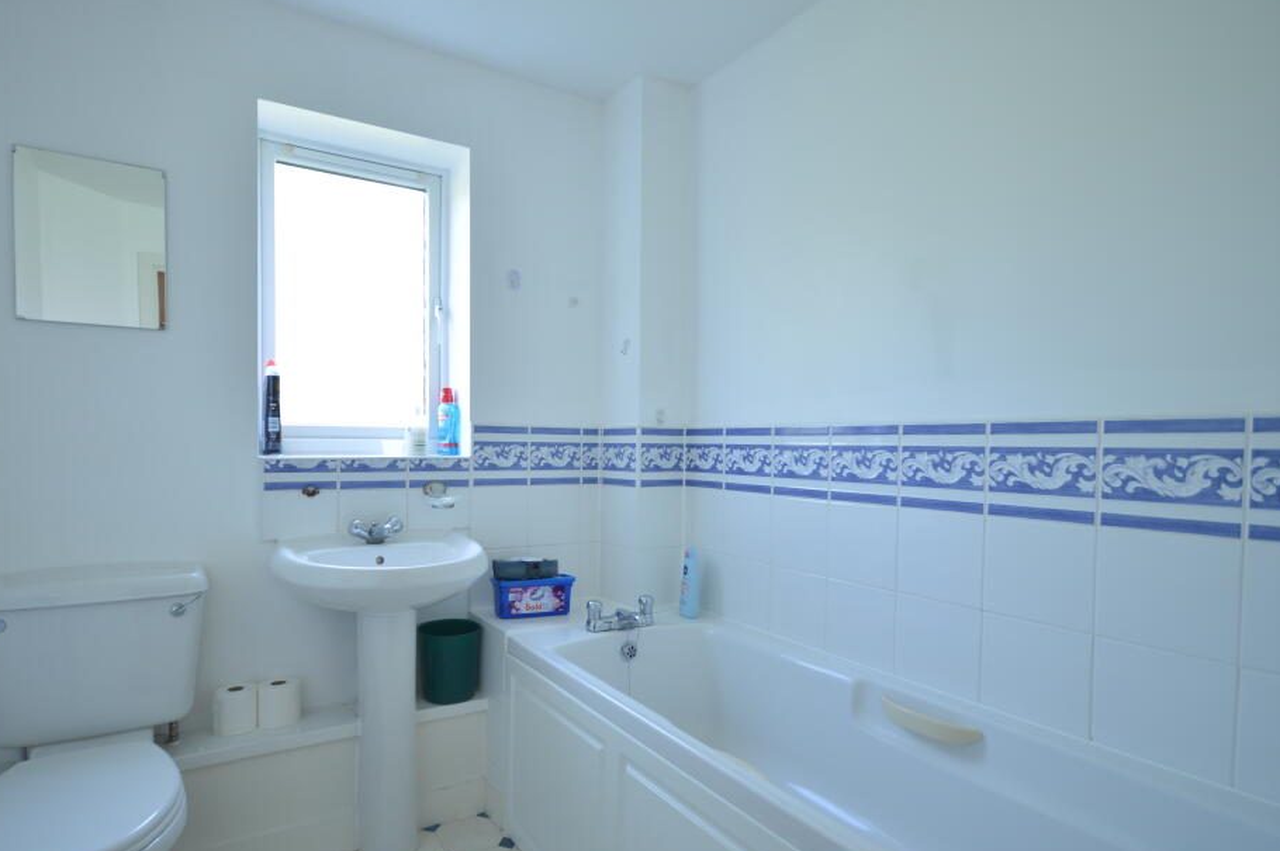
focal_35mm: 19
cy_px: 449
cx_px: 567
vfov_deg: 65.6
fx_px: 659
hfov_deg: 87.9
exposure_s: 1/15
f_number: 4.2
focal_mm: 11
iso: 140
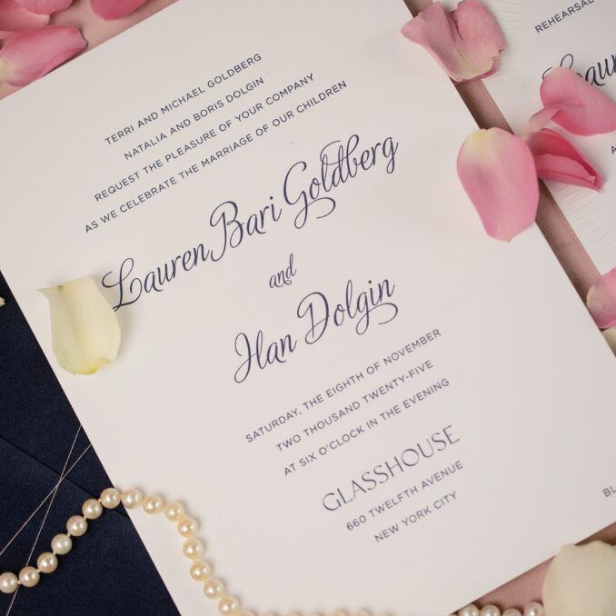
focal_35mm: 77
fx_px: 1550
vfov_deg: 22.5
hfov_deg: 22.5
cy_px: 307
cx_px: 305
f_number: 3.2
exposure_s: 1/60
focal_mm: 40
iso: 100
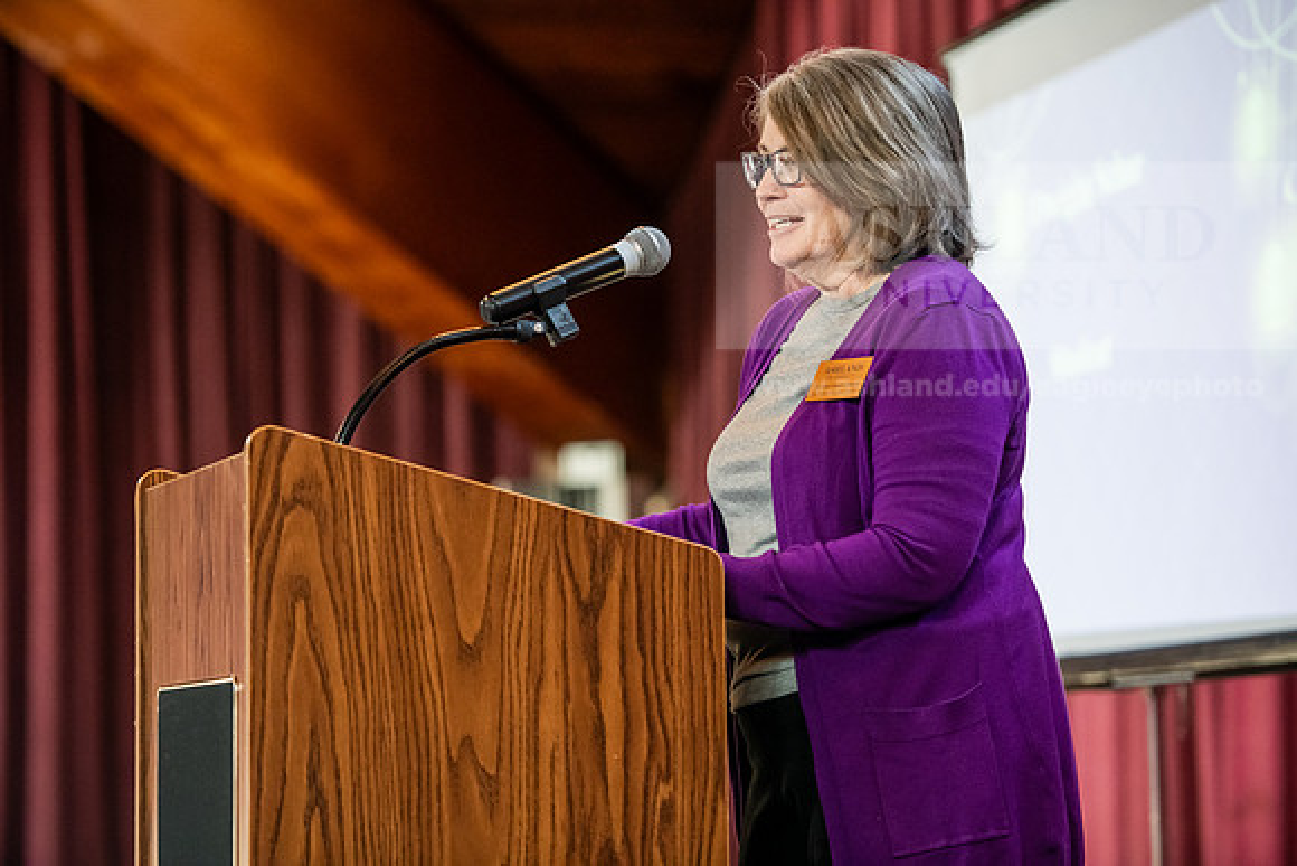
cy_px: 433
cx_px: 648
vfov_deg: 11.2
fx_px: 4396
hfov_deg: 16.8
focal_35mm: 122
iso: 2500
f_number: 3.2
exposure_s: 1/200
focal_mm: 122
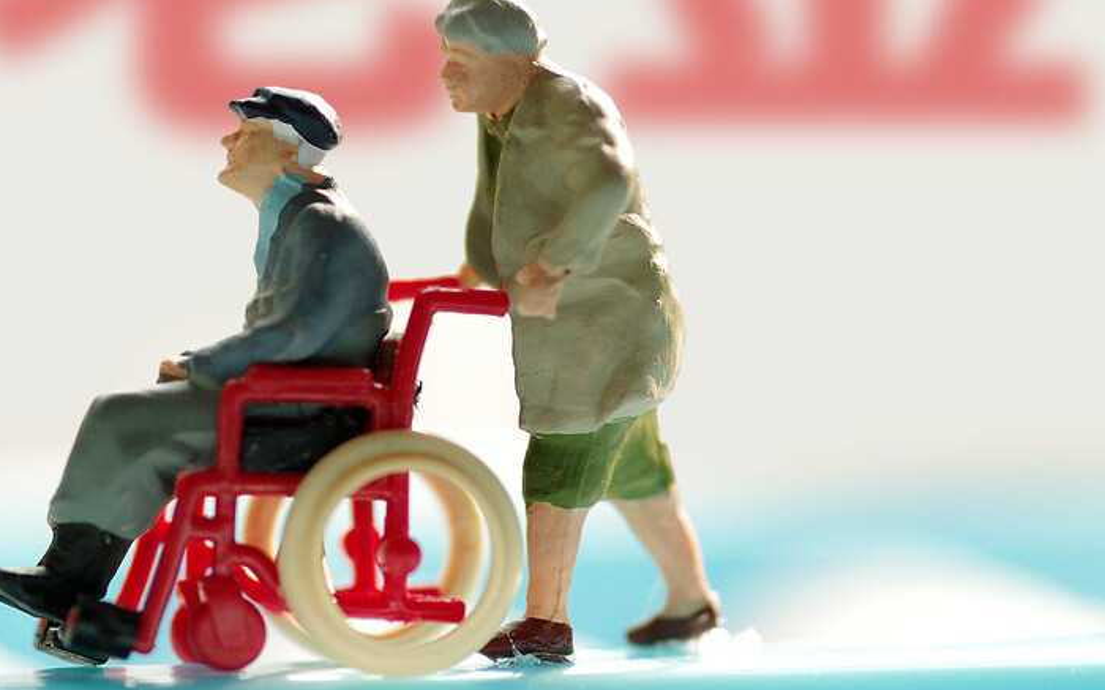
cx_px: 260
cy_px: 137
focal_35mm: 262
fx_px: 7888
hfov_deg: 8.0
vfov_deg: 5.0
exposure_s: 1/200
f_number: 4.5
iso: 800
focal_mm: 100
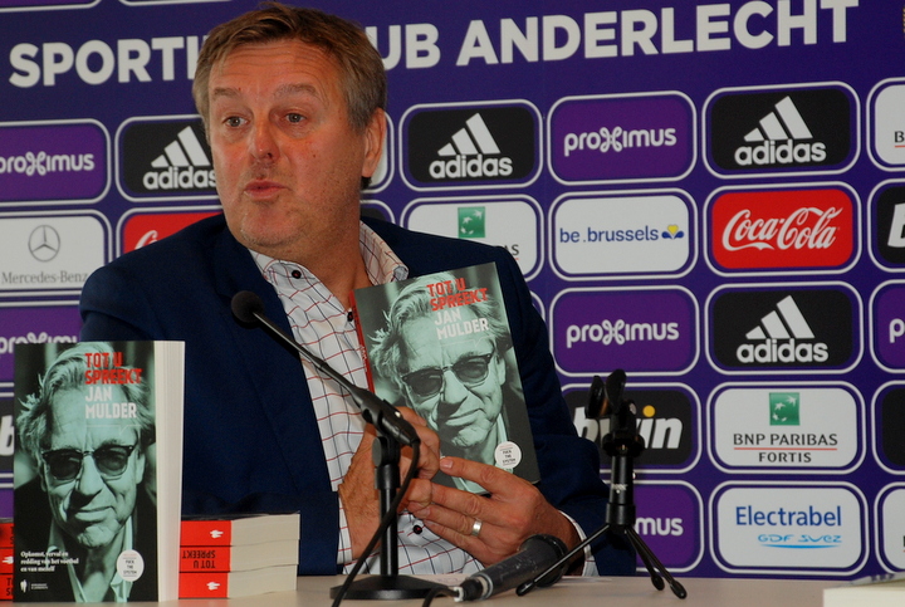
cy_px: 304
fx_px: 3211
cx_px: 452
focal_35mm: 128
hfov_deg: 16.0
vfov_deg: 10.8
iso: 320
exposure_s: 1/60
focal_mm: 85
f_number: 5.6
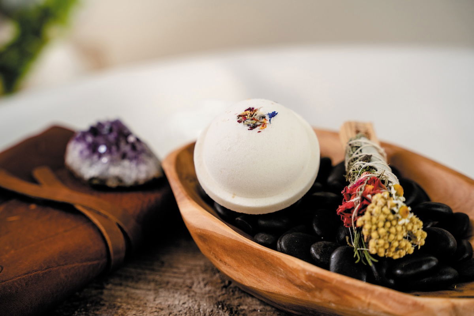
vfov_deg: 19.5
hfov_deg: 28.8
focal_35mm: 70
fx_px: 922
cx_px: 237
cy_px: 158
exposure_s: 1/125
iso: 640
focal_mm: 70
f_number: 4
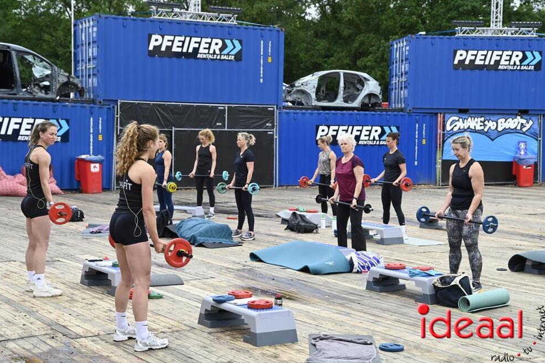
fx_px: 954
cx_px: 274
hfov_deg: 31.9
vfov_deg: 21.6
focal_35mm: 63
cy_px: 182
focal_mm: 62
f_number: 4
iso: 220
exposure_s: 1/500
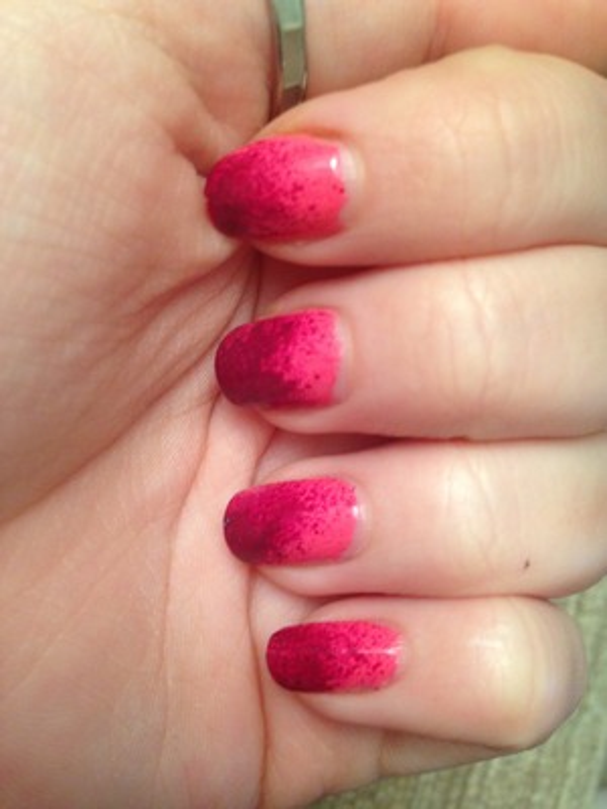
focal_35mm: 33
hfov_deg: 42.9
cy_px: 404
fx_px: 772
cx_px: 304
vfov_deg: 55.4
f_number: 2.4
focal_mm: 4.13
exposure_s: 1/20
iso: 160
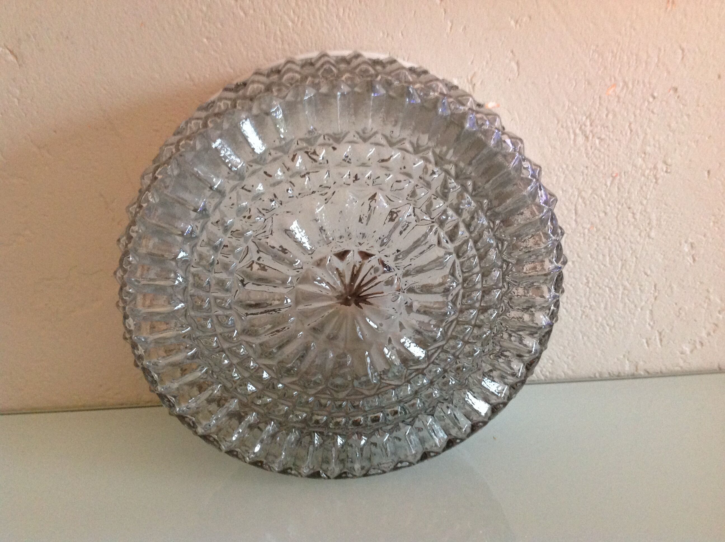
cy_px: 271
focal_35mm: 35
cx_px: 362
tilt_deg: -20.7
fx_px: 732
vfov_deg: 40.6
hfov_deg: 52.7
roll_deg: +0.7
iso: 320
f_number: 2.4
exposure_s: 1/15
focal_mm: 4.28
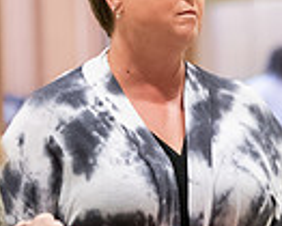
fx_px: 3132
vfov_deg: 4.1
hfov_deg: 5.2
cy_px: 87
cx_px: 189
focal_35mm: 375
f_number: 2.8
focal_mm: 90
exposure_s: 1/200
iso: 2500
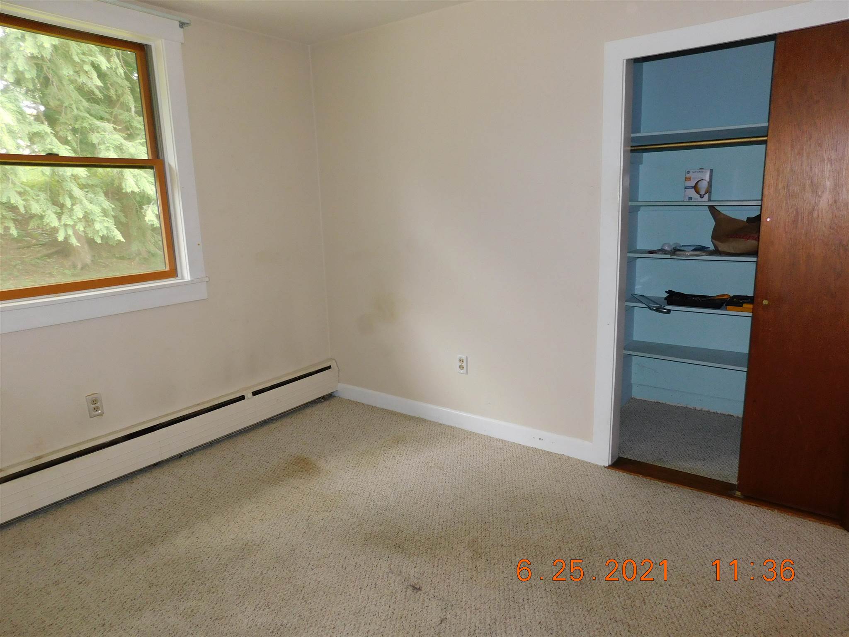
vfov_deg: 58.9
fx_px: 564
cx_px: 424
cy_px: 318
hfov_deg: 73.9
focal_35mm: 23
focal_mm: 4
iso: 200
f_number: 3
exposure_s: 1/30
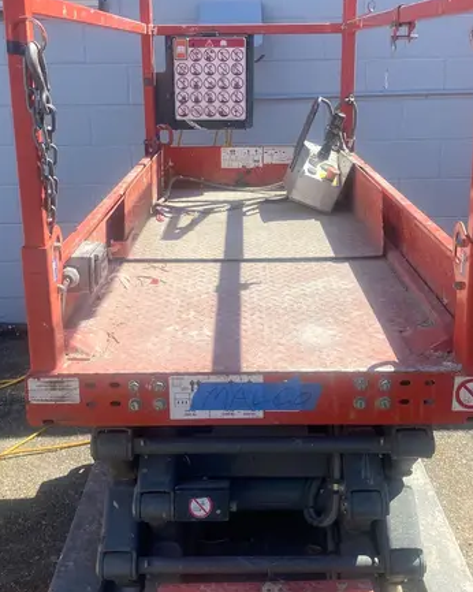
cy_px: 252
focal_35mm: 43
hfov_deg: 34.9
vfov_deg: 42.8
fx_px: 753
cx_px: 236
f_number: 1.8
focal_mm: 4.25
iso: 32
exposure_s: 1/1808
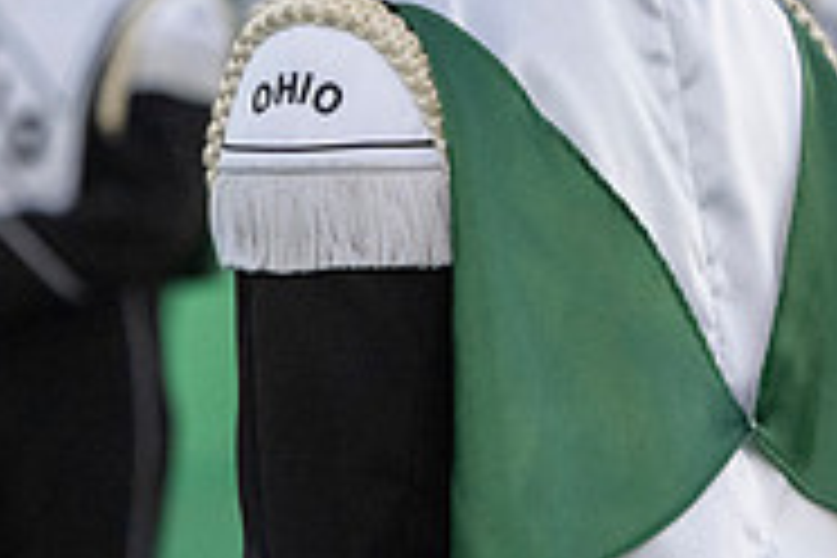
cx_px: 608
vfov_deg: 2.8
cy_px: -263
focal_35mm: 484
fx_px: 11252
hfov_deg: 4.3
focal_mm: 155
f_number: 4.5
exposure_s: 1/5000
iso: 5000
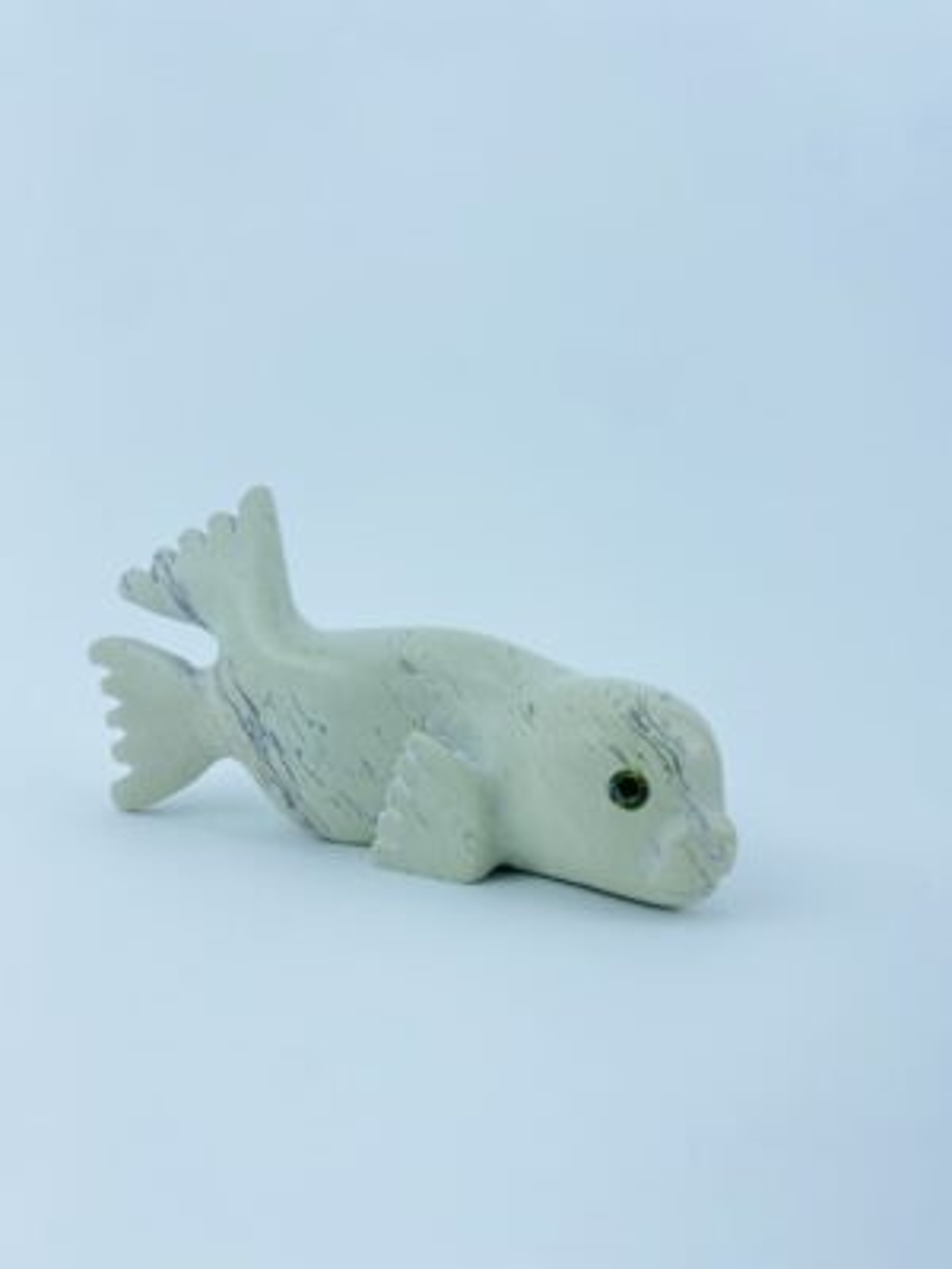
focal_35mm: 26
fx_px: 953
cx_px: 476
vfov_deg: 67.3
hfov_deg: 53.1
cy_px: 634
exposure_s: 1/927
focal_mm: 4.25
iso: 32
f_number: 1.8
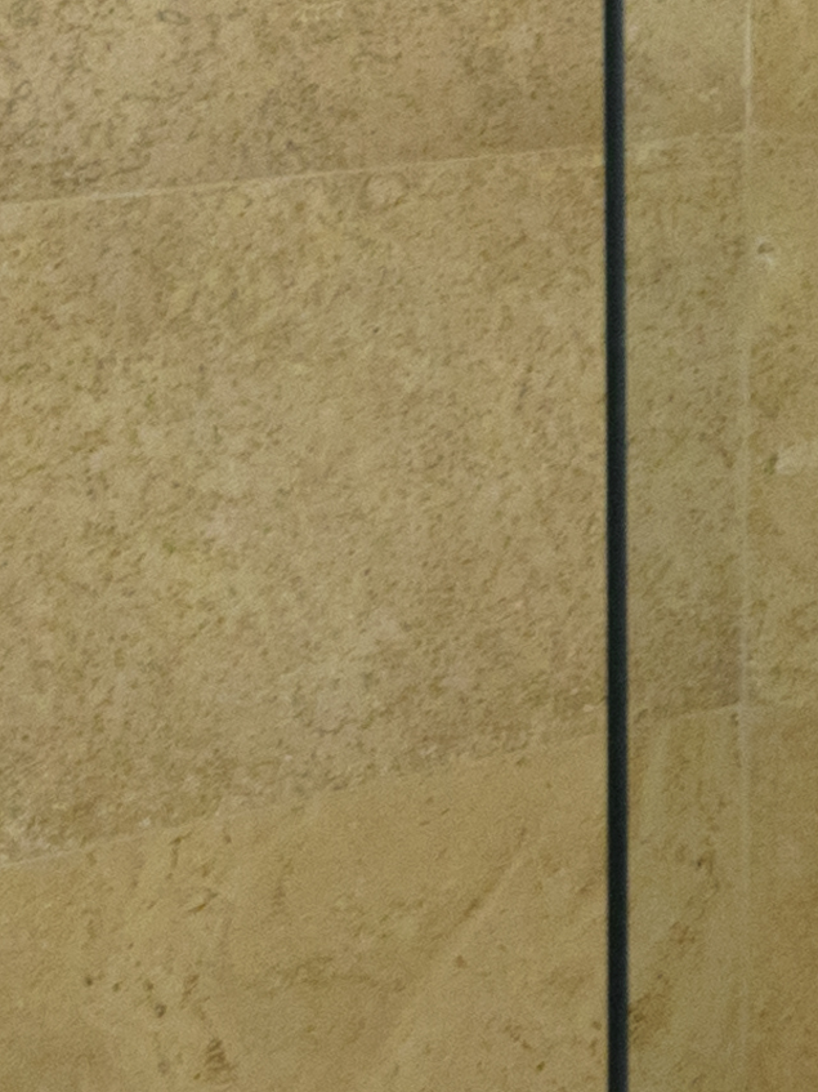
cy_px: -24
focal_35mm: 164
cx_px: 2625
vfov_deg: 11.9
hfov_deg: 7.7
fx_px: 5169
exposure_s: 1/10
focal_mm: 24
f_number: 8
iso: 320
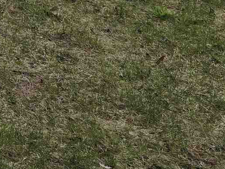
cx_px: -276
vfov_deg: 9.7
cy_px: -237
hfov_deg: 12.2
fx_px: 884
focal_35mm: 136
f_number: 1.7
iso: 12
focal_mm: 6.3
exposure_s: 1/525
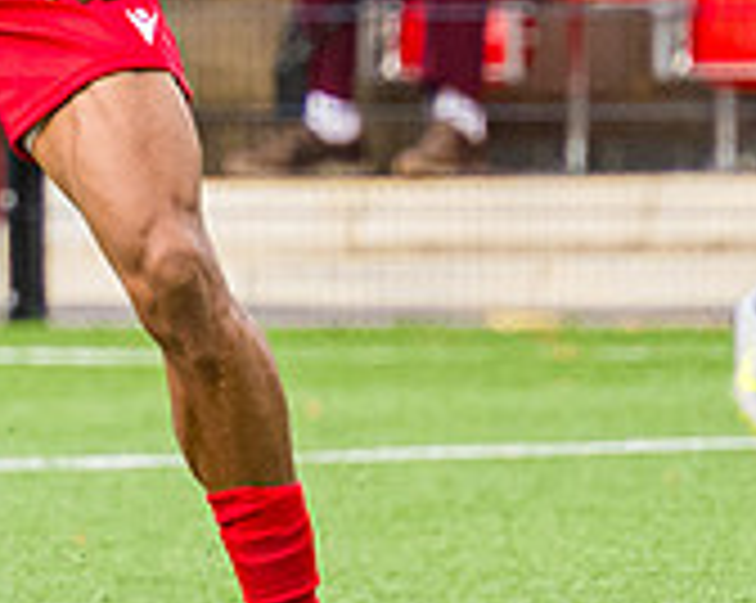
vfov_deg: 0.8
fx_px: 41211
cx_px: -402
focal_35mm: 1844
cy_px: -245
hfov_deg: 1.1
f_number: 4.5
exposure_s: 1/1250
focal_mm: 230
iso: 800
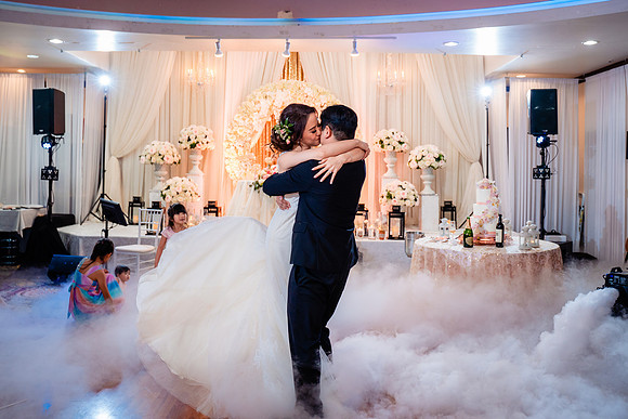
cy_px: 172
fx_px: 576
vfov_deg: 39.9
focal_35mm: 33
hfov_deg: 57.2
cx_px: 314
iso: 1000
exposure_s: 1/160
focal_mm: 28
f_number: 3.5
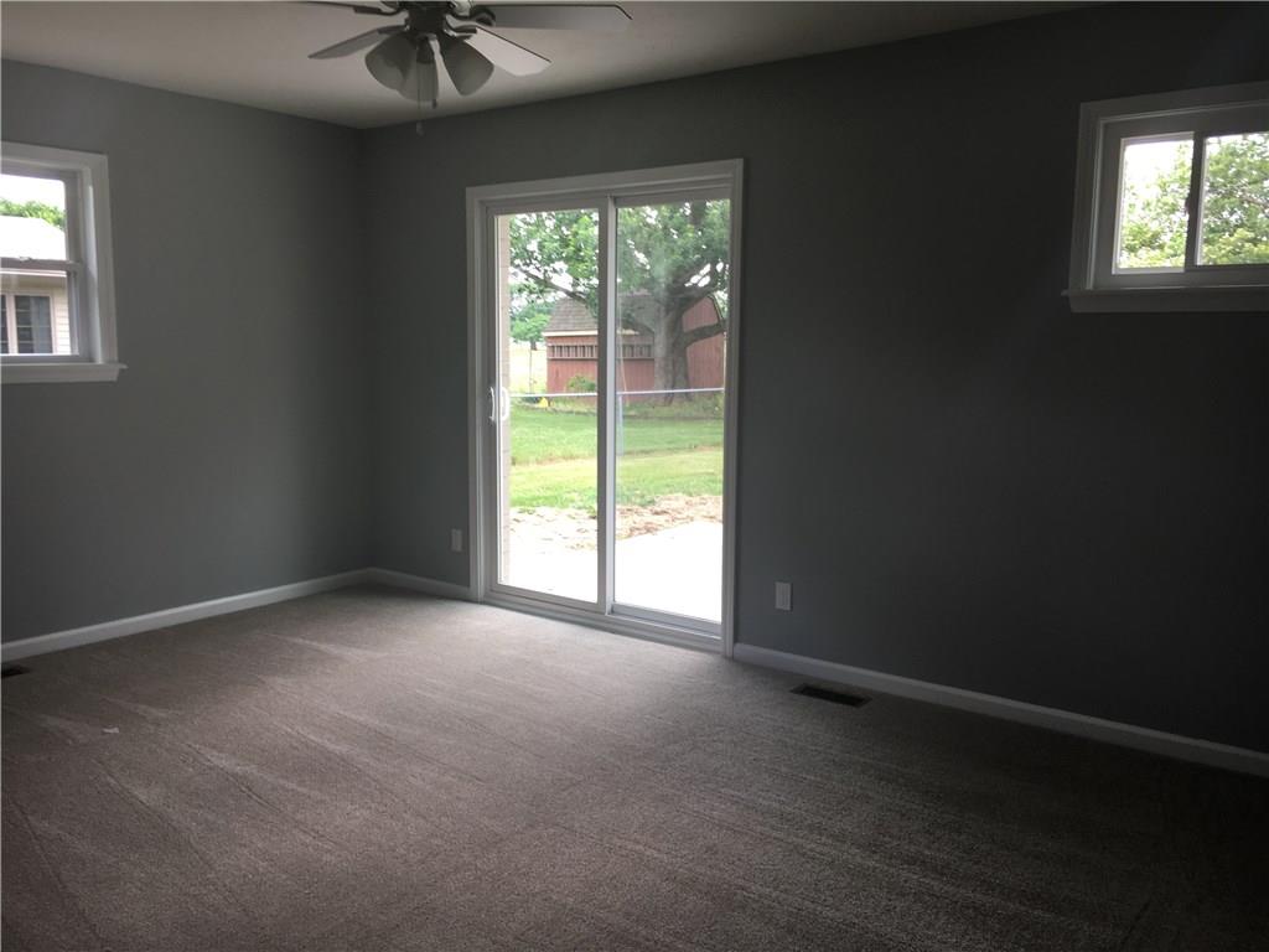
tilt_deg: -5.7
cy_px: 476
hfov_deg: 61.7
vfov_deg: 48.2
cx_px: 634
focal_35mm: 29
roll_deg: -1.1
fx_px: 1063
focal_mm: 4.15
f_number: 2.2
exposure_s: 1/40
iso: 25
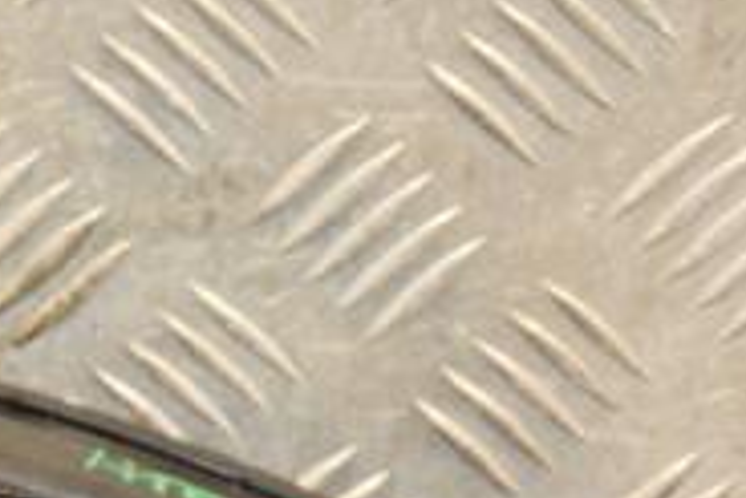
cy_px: 777
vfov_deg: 4.3
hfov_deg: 6.3
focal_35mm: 322
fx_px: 6678
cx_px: -276
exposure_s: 1/100
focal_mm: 66
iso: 800
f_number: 5.3
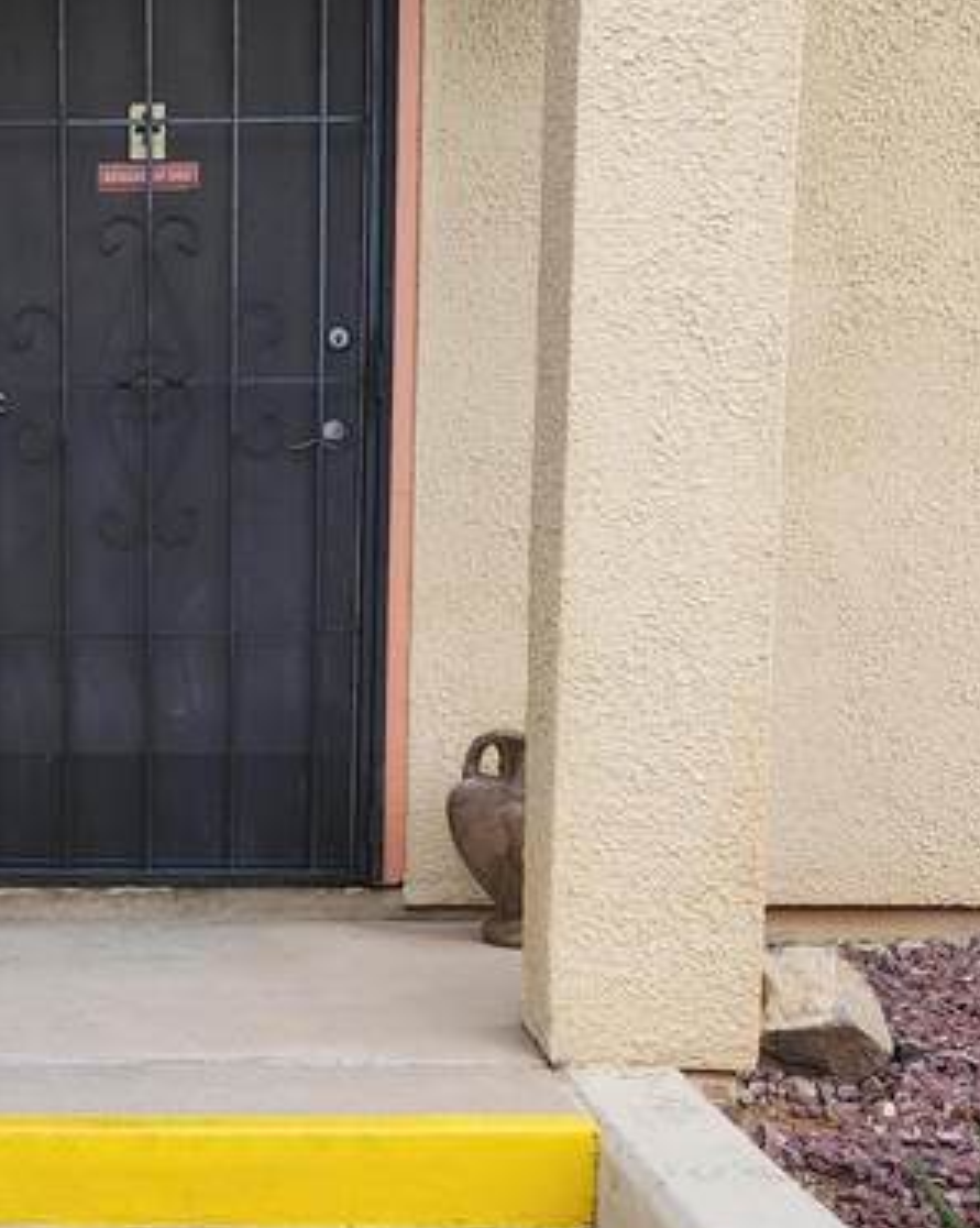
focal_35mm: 58
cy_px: 842
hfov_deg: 25.3
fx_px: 2105
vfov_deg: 32.2
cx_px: 73
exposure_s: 1/242
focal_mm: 6.4
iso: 12
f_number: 1.8
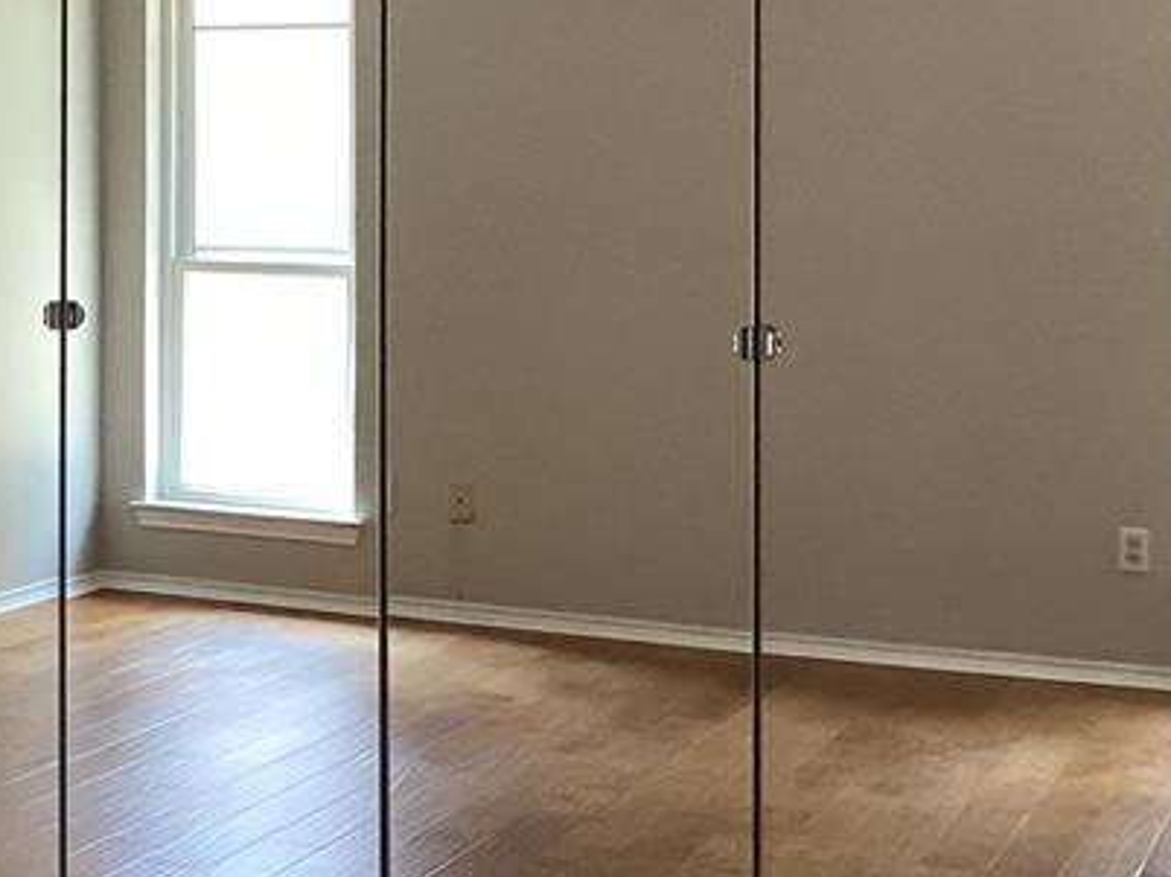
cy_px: 157
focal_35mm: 79
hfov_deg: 22.4
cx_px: -297
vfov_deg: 18.4
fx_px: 2671
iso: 200
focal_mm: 3.3
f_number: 2.4
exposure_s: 1/60
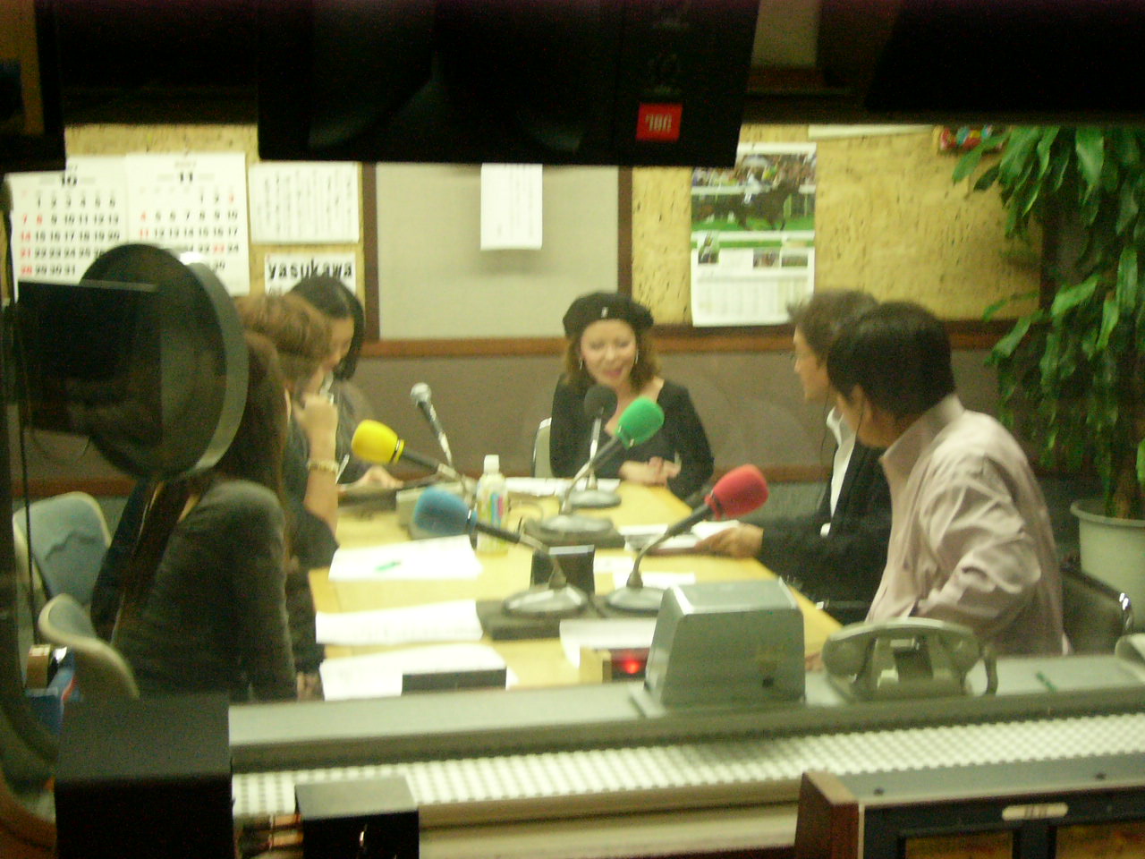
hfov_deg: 36.2
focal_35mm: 53
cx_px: 572
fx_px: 1753
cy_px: 430
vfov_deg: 27.5
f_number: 3.4
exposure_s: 1/40
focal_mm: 8.8
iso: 400
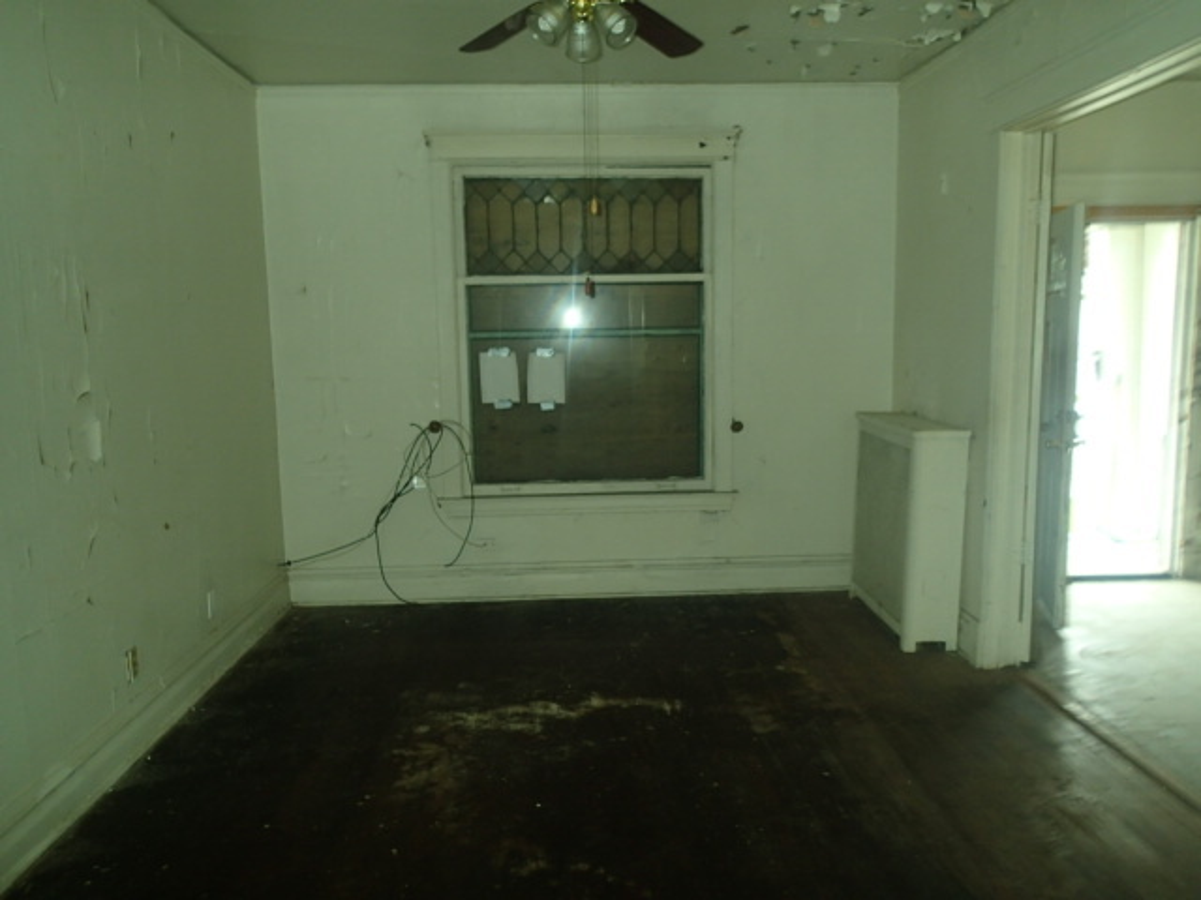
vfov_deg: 54.9
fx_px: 867
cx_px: 600
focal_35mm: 25
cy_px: 450
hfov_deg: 69.4
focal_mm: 4.5
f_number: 2
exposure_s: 1/30
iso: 200
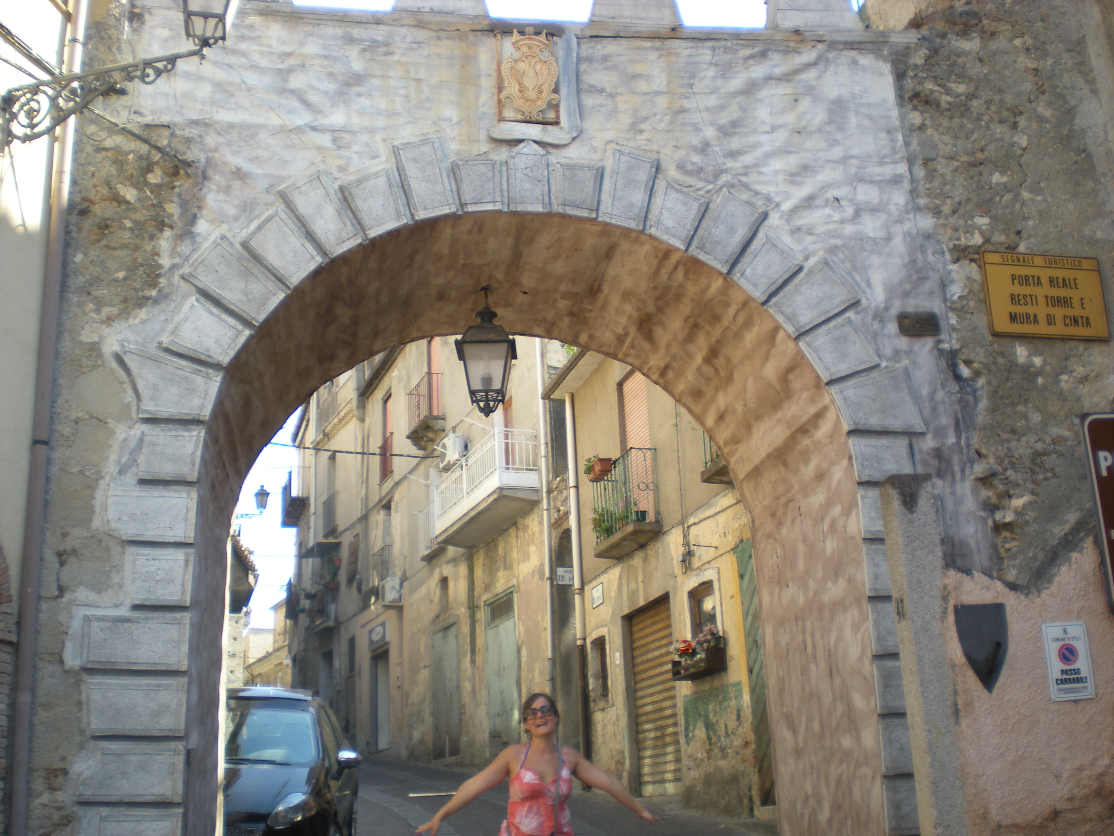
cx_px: 557
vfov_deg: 37.7
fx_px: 1223
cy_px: 418
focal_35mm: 38
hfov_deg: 49.0
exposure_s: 1/200
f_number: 3.1
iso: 64
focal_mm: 6.3
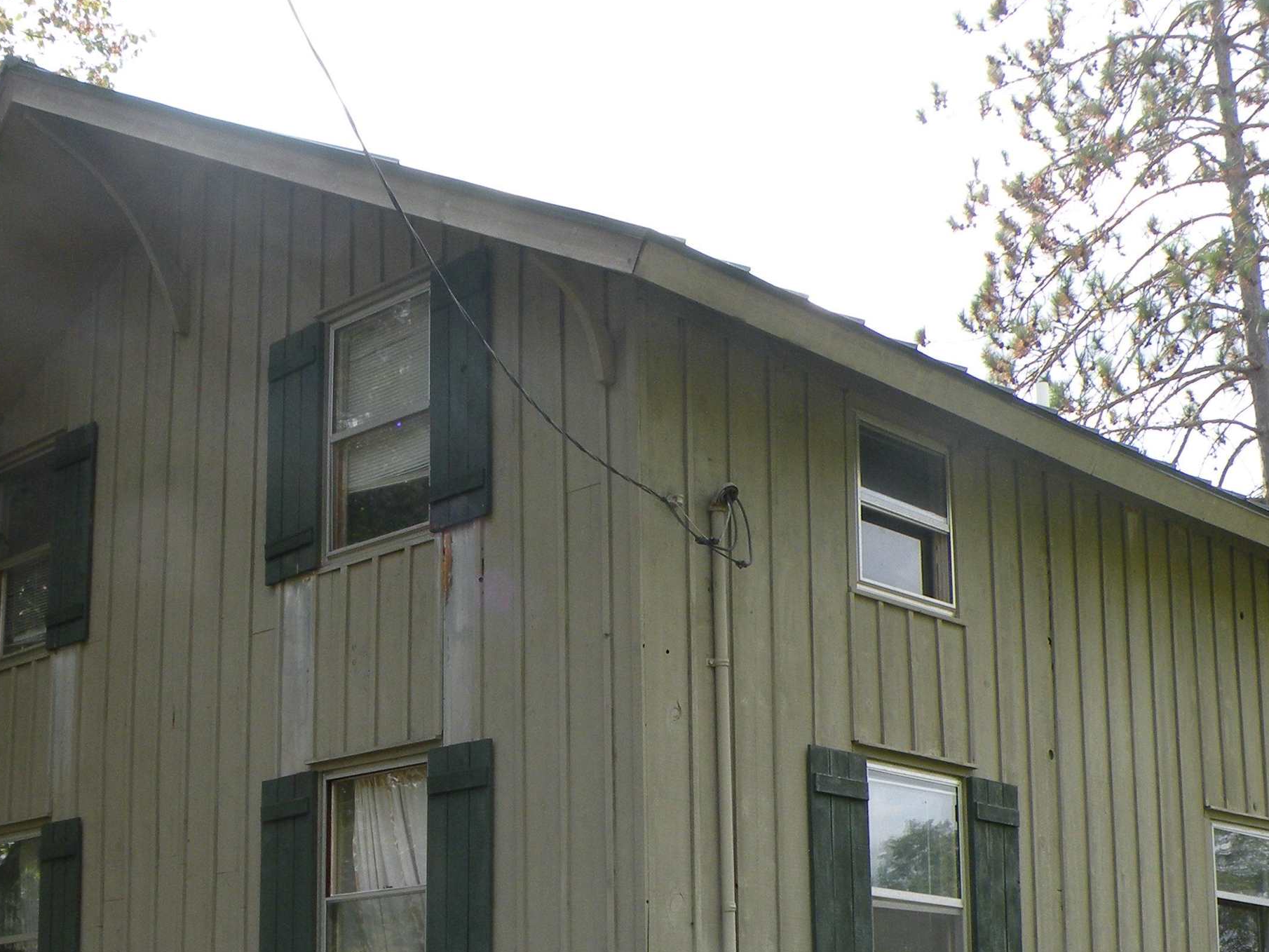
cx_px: 598
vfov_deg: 25.6
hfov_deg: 34.3
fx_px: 2053
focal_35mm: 56
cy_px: 776
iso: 64
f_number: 5.6
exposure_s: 1/165
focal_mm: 5.8
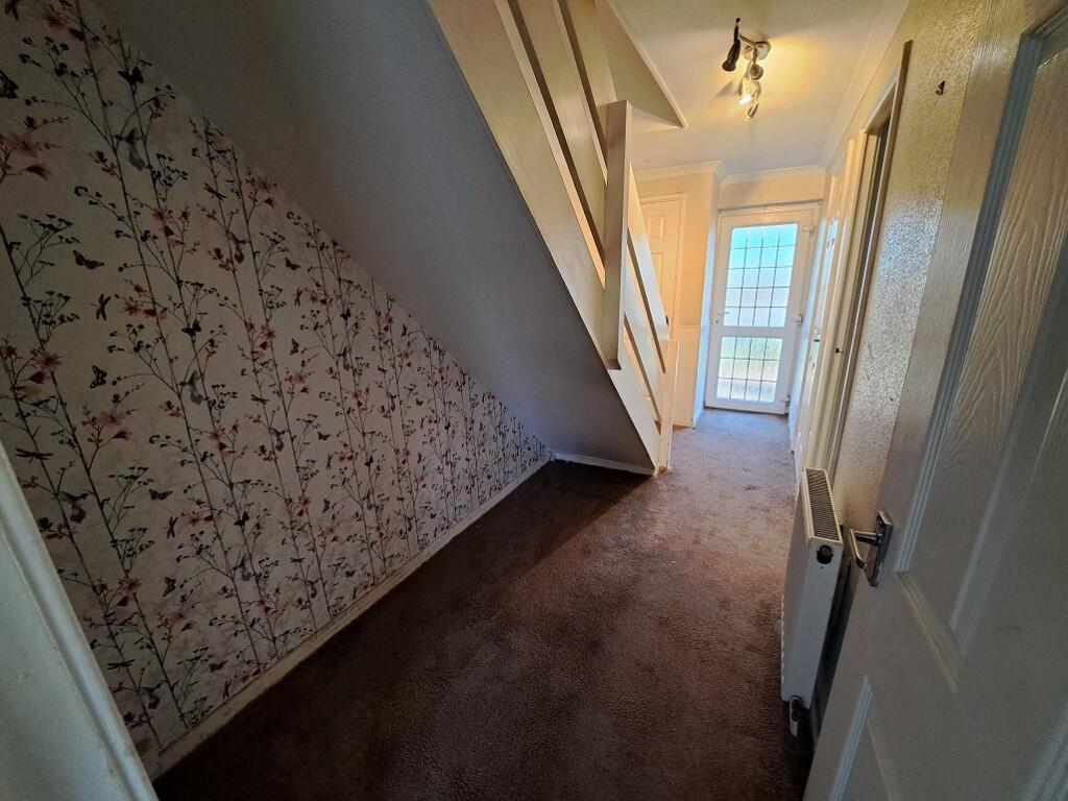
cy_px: 400
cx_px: 534
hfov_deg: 106.2
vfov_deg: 89.9
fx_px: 401
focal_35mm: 13
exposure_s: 1/50
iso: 160
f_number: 2.2
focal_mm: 1.74
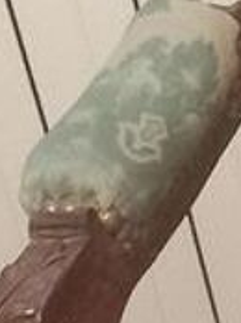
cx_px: 827
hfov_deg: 6.3
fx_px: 1926
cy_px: 387
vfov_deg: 9.4
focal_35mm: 207
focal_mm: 4
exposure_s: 1/14.3
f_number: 1.8
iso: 1250
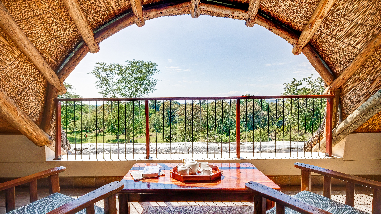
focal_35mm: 17
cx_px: 188
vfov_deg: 63.9
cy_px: 115
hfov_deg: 95.9
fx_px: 172
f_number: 8
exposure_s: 1/1000
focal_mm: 10.5
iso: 800
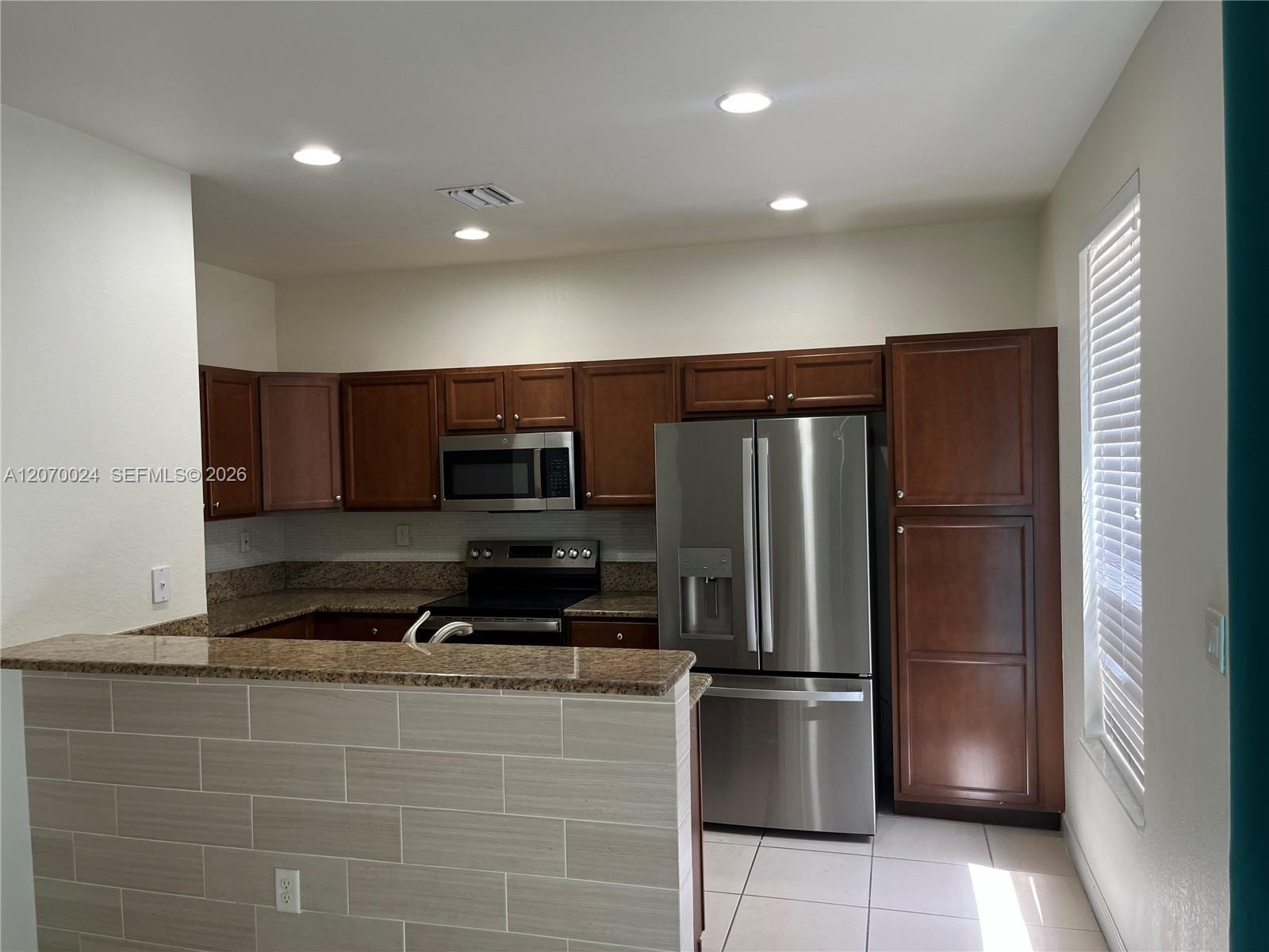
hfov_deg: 67.3
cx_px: 634
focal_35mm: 26
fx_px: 953
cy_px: 476
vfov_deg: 53.1
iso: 100
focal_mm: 5.1
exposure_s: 1/60
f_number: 1.6
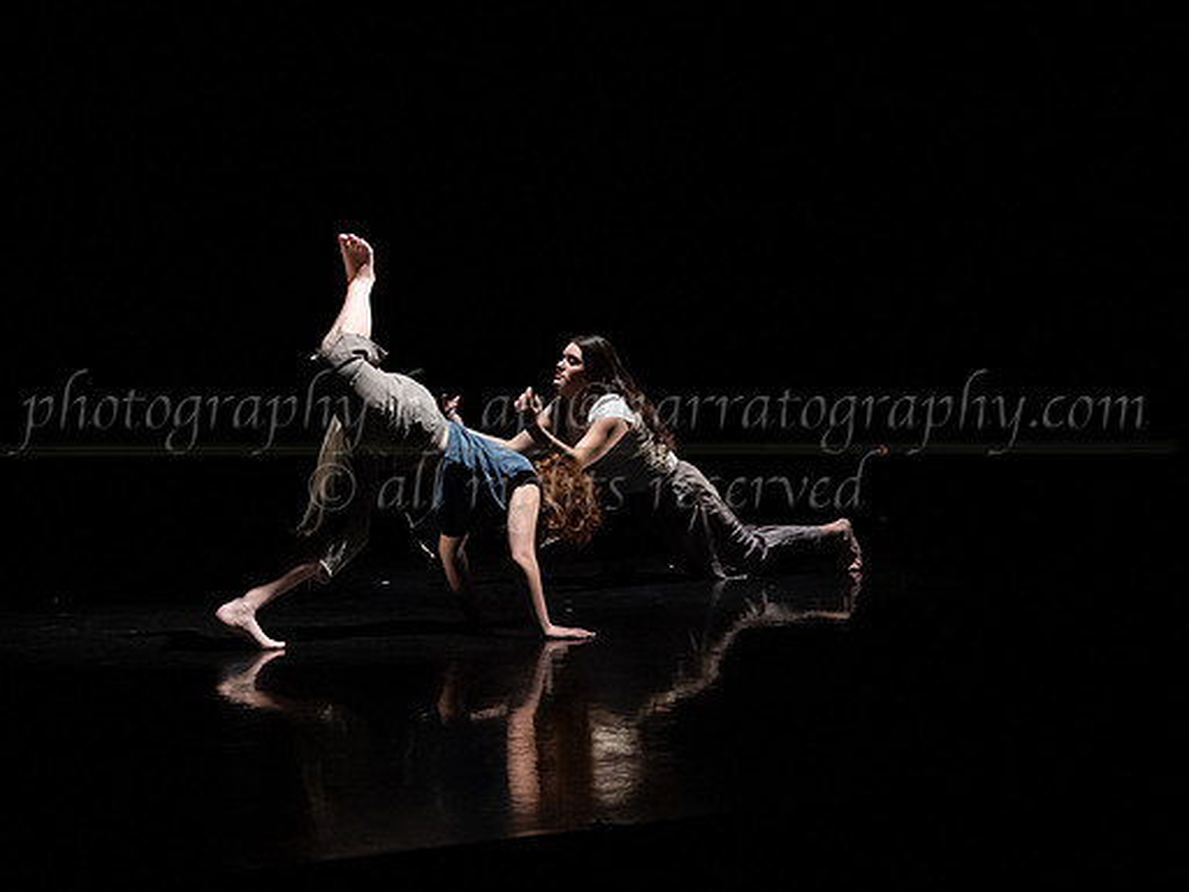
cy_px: 267
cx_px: 880
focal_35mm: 85
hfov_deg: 22.8
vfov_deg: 17.3
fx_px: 2920
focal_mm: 53
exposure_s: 1/400
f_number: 4
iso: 4000
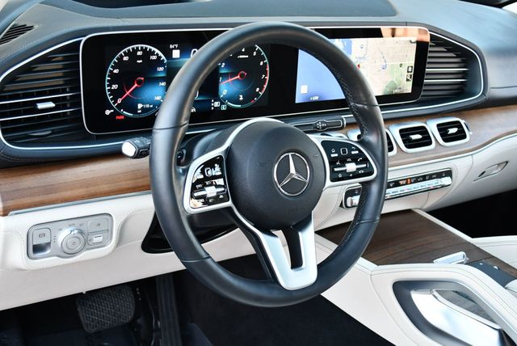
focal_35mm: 48
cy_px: 173
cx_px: 258
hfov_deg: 41.1
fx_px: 690
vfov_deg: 28.1
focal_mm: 24
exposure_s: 1/160
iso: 800
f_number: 4
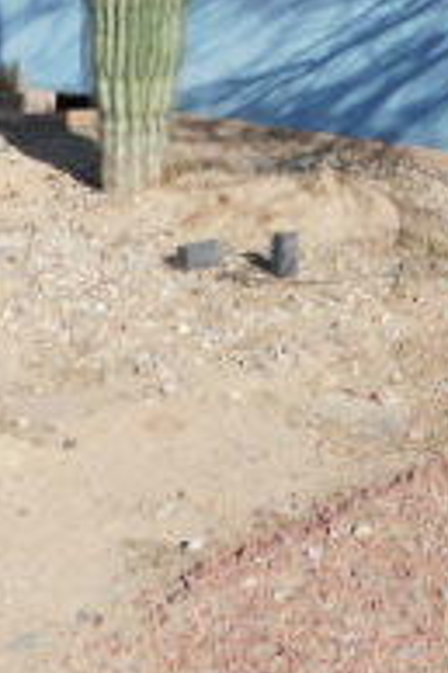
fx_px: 1477
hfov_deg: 16.9
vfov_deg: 24.5
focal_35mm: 79
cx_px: 441
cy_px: -7
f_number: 6
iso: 125
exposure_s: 1/400
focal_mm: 4
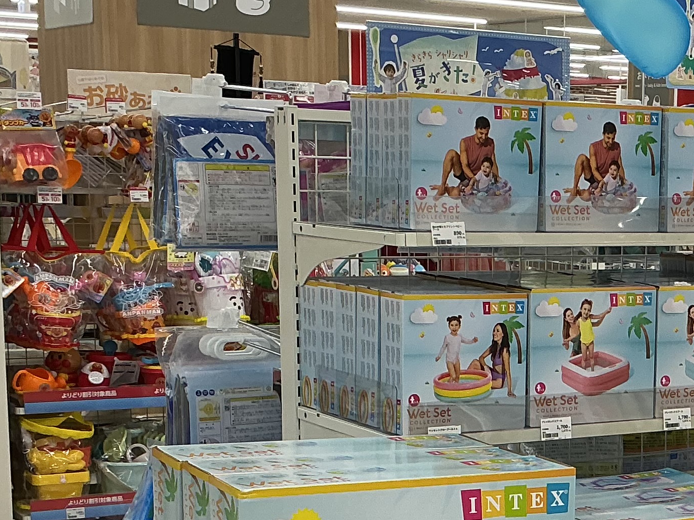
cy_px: 486
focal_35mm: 85
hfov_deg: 22.2
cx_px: 691
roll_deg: -2.5
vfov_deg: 17.1
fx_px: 1704
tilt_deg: -10.4
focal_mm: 3
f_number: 1.8
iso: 32
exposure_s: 1/100
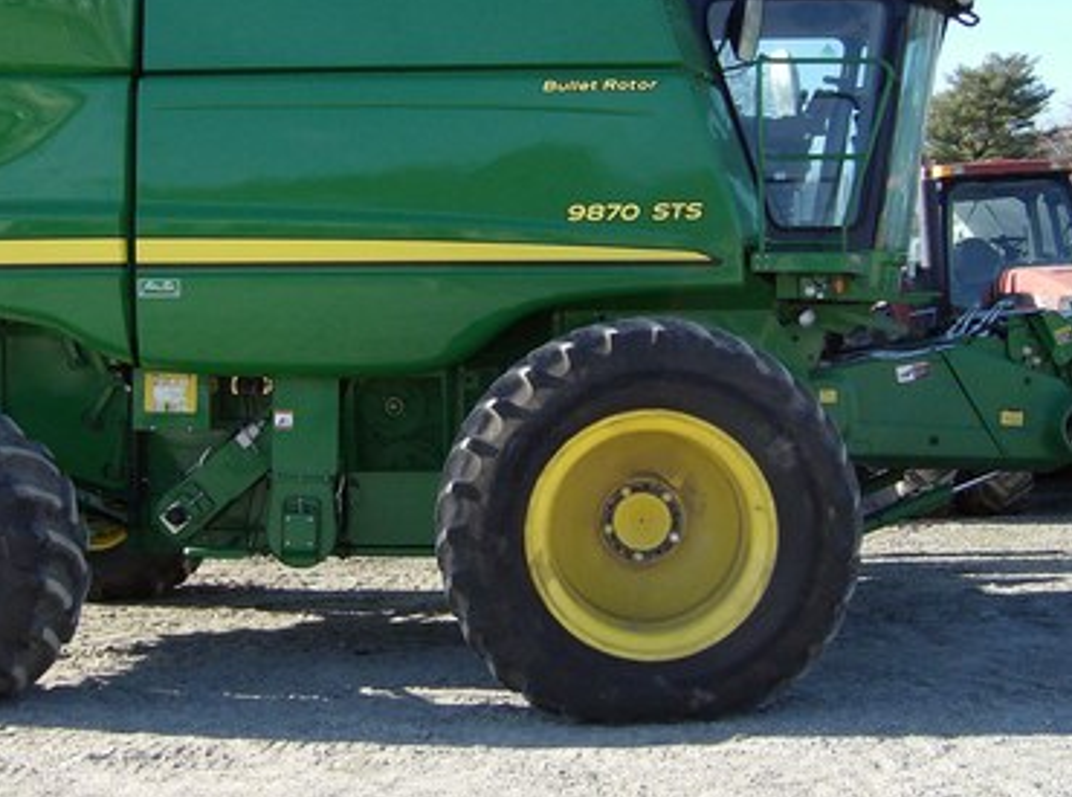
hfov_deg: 36.1
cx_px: 406
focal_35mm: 53
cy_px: 288
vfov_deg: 27.3
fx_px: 1636
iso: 100
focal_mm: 6
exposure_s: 1/298
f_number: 4.7
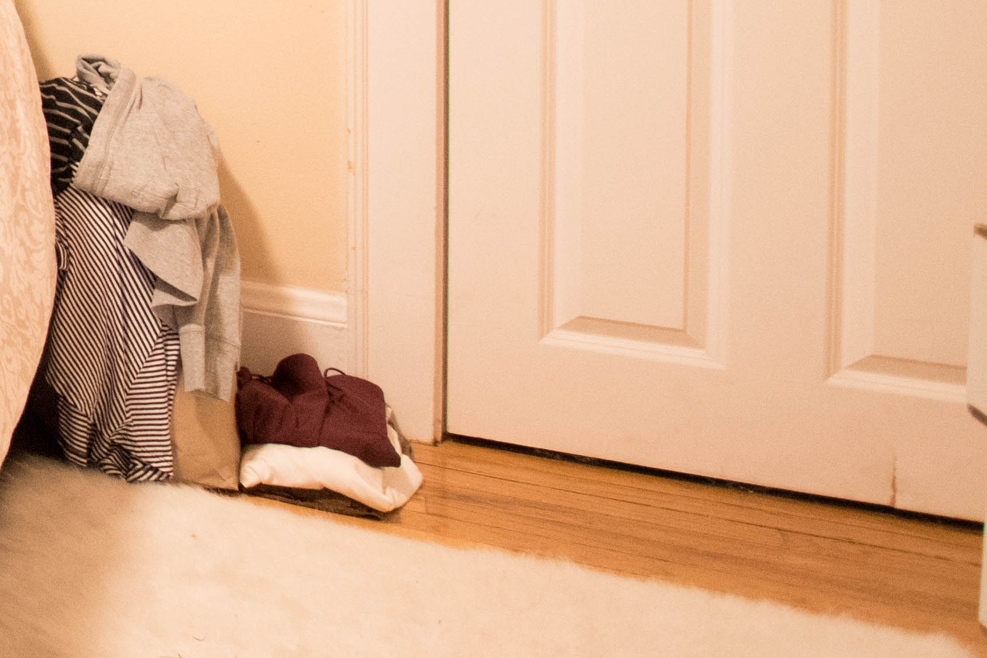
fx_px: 1453
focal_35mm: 53
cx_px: -743
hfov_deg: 22.9
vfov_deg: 22.4
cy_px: -236
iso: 2500
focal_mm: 10
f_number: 3.5
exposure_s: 1/15
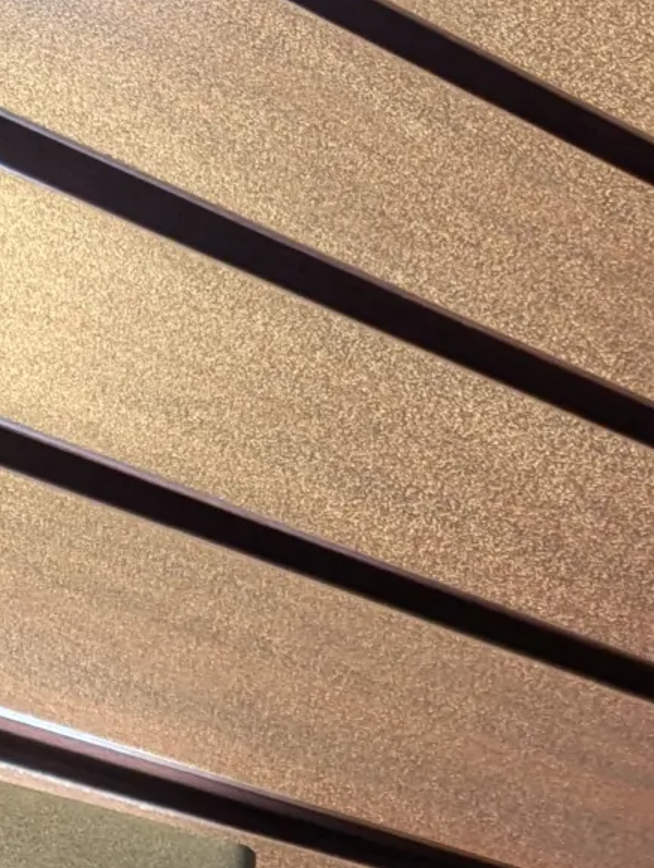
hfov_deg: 13.8
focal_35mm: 106
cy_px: 1787
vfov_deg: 14.8
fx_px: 2662
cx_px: 25
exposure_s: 1/100
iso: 64
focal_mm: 6.81
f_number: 1.85
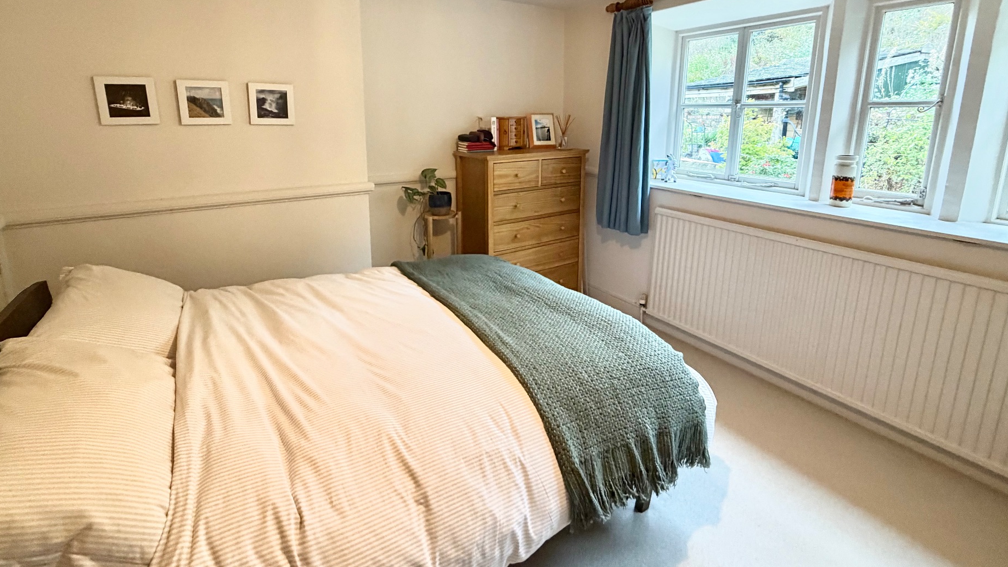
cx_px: 498
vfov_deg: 62.6
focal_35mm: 17
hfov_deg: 95.9
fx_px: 454
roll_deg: -0.8
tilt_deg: -11.4
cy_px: 195
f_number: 2.2
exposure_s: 1/60
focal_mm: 2.22
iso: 400
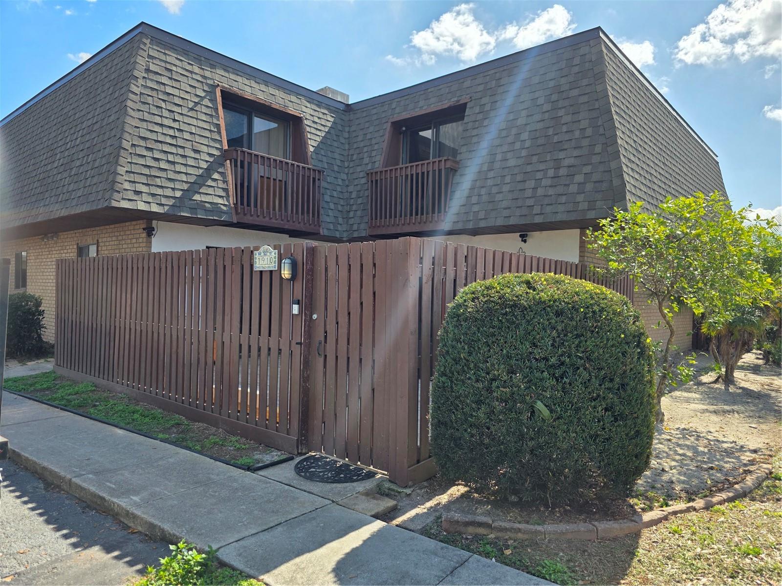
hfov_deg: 73.9
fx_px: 520
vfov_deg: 58.9
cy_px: 293
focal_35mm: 23
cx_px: 391
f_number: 1.7
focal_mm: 6.3
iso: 80
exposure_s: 1/4434
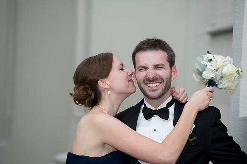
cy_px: 82
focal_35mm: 200
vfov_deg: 6.9
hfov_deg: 10.3
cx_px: 124
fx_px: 1371
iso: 400
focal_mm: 200
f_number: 3.5
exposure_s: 1/125
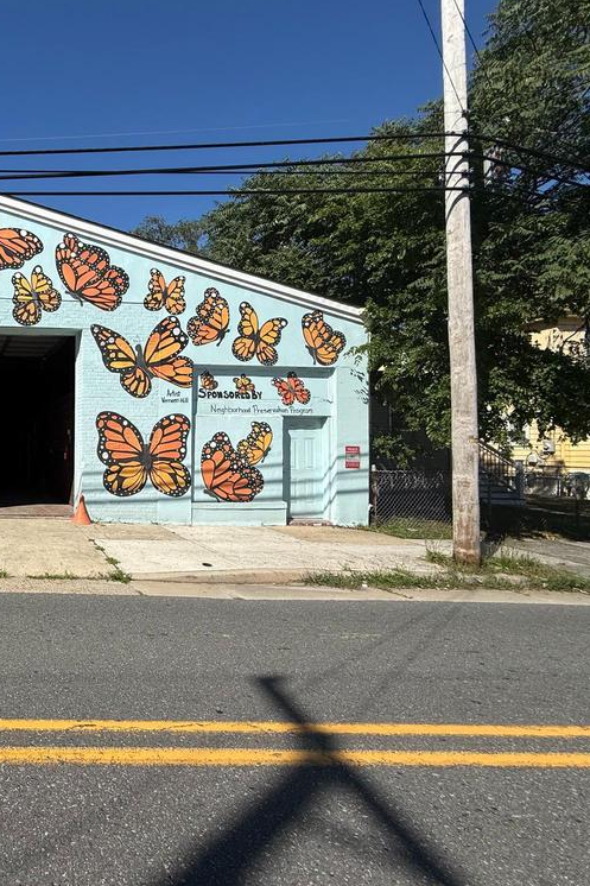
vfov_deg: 84.0
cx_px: -12
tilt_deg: +2.1
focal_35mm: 20
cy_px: 431
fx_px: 492
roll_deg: -0.7
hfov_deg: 49.4
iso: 50
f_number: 2.2
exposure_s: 1/3125
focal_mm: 2.22
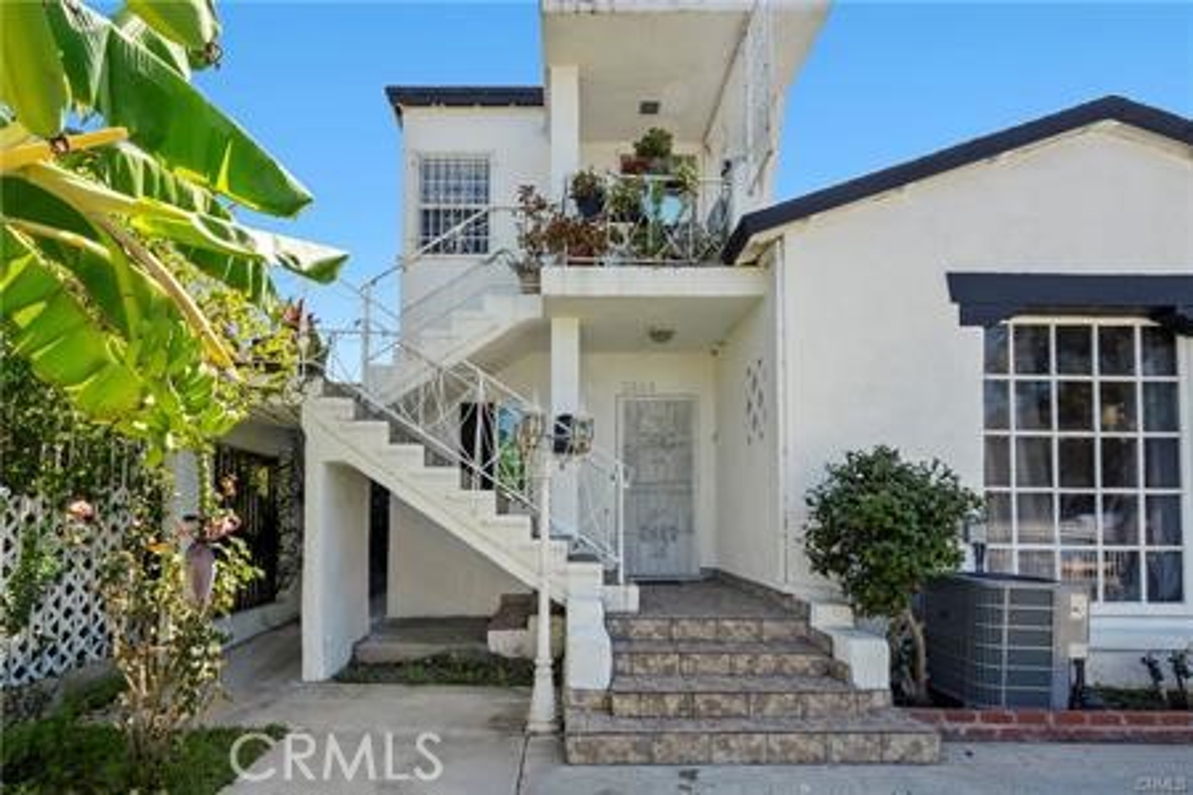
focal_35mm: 16
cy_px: 398
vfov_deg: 73.7
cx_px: 596
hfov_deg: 96.7
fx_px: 530
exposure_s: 1/1.25
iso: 50
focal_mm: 16
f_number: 22
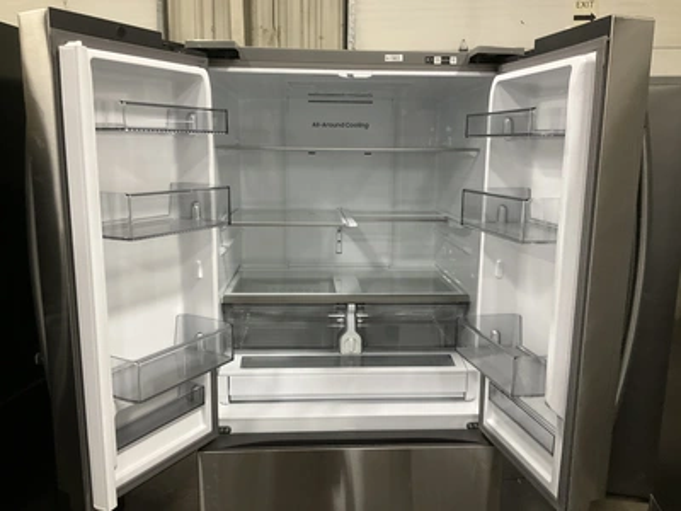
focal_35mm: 29
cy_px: 256
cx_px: 340
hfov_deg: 61.7
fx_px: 571
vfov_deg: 48.2
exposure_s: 1/60
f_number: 1.8
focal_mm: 3
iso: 250
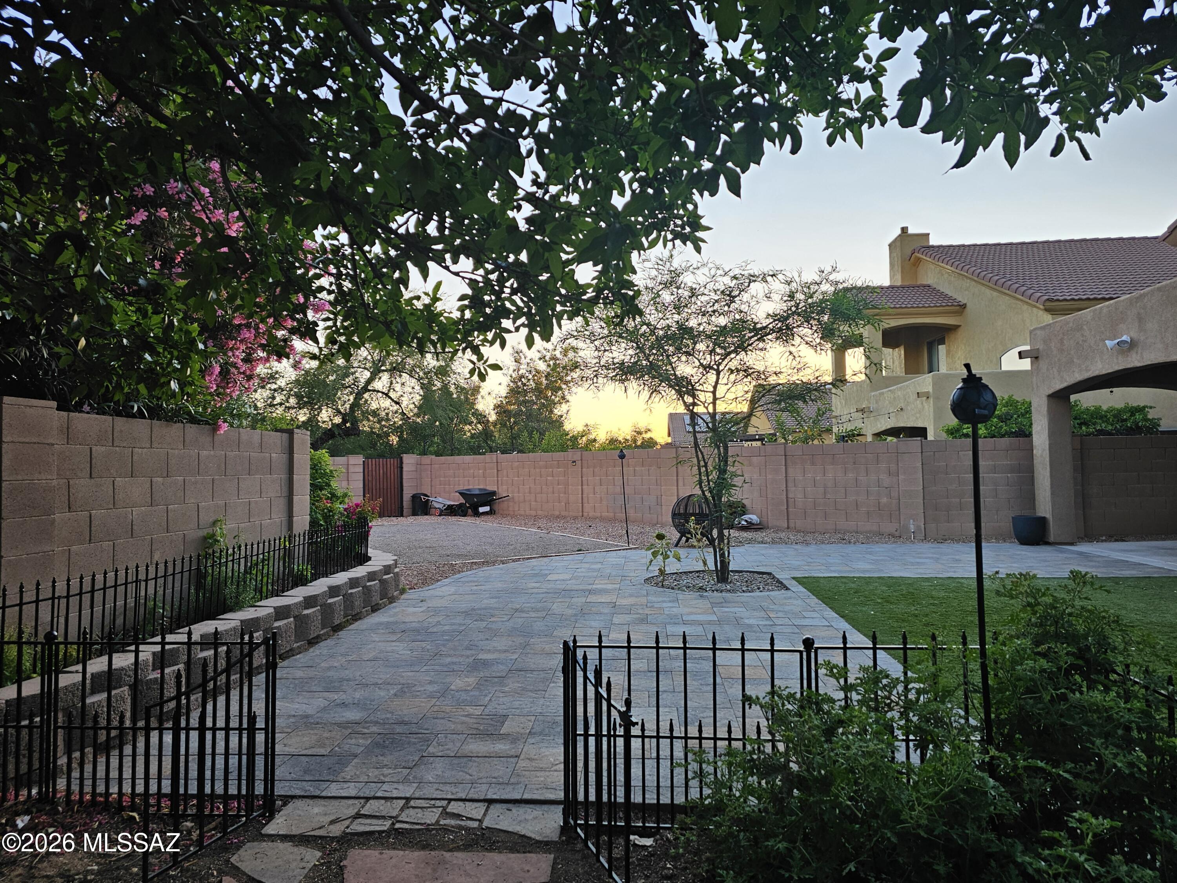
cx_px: 588
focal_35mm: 23
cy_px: 442
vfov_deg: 58.9
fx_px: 782
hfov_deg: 73.9
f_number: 1.7
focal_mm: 6.3
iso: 40
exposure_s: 1/120
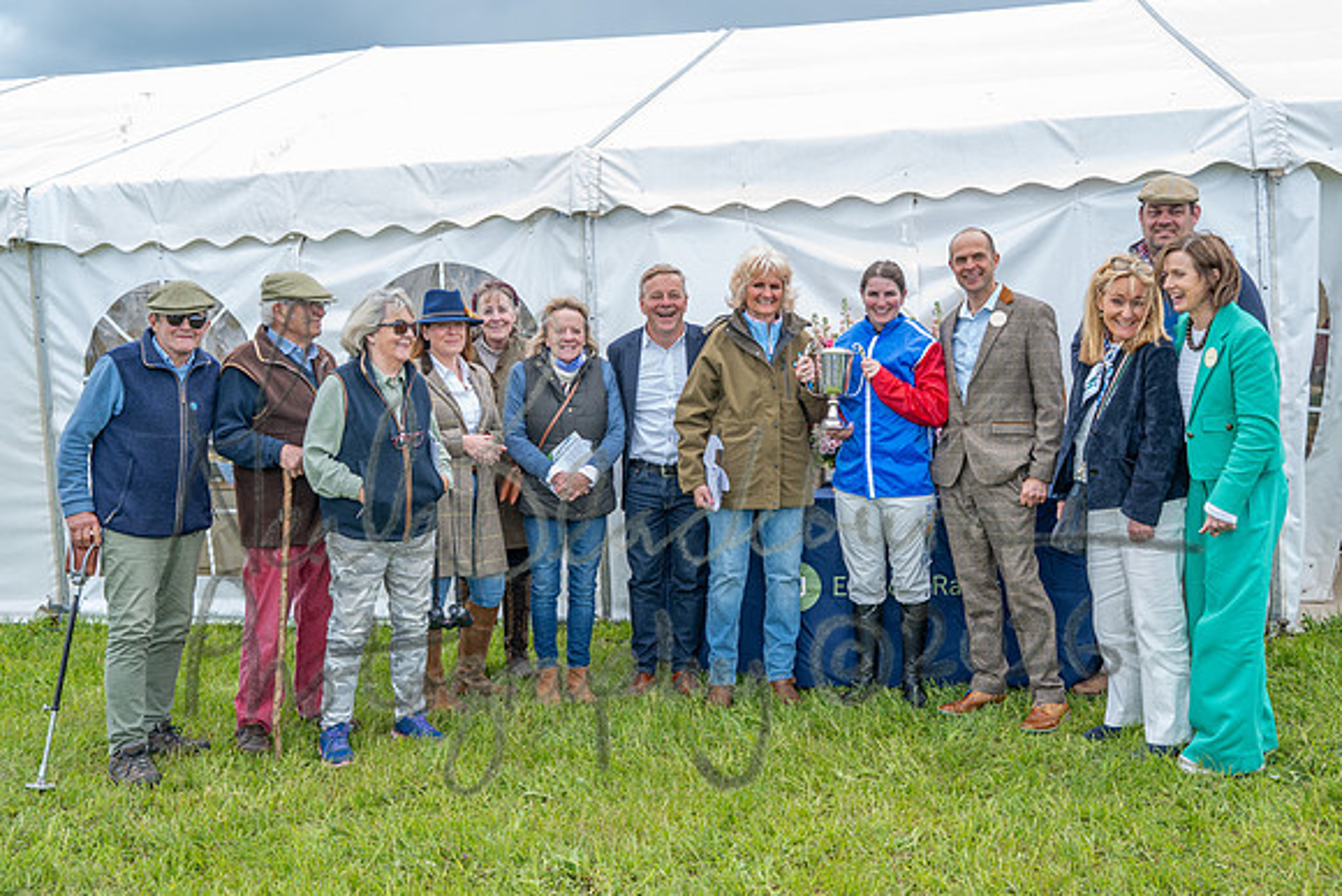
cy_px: 424
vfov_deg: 36.0
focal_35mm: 37
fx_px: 1376
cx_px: 708
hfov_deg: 52.0
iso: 200
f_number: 5
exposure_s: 1/200
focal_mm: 35
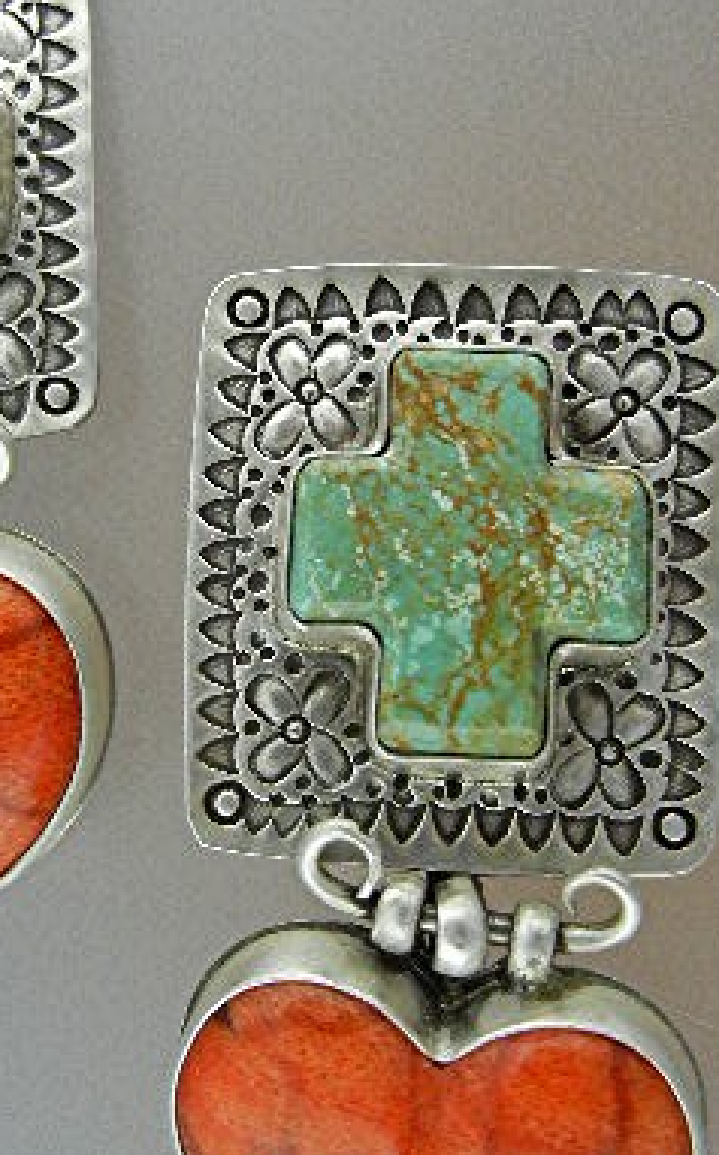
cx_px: 230
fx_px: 2514
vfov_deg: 25.8
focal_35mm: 80
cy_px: 520
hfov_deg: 16.2
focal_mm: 8.1
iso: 400
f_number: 3.8
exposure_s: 1/19.3
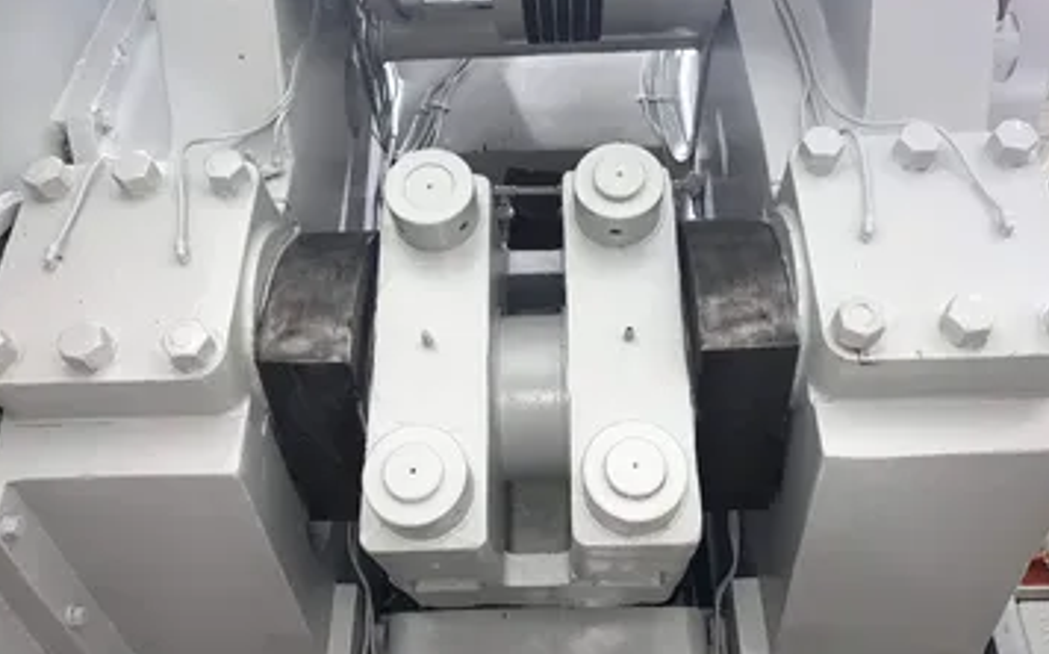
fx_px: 886
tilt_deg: +30.8
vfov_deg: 40.5
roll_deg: -0.1
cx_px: 557
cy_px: 356
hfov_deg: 61.2
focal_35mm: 31
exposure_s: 1/18
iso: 50
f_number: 1.8
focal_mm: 4.25
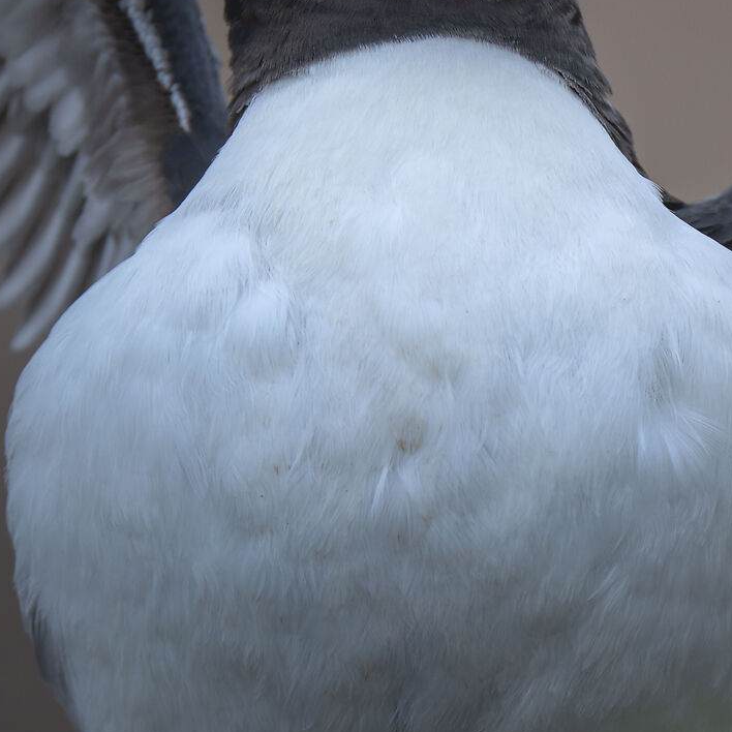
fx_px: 41365
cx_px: 422
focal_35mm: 1729
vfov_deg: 1.0
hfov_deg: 1.0
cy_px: 581
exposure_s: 1/800
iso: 400
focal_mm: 600
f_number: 6.3
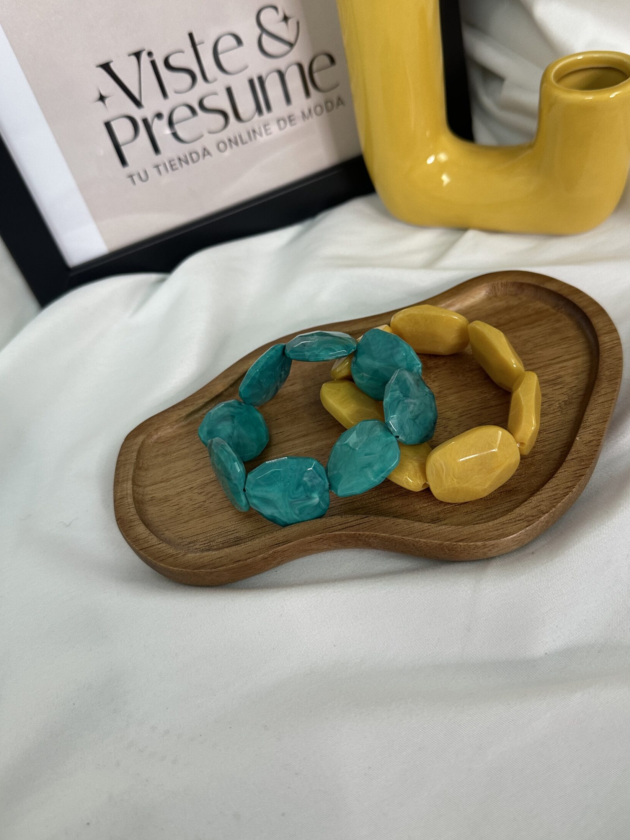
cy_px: 391
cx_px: 328
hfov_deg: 49.7
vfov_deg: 63.4
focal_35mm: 28
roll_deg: +14.2
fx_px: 679
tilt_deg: -43.9
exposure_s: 1/100
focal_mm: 6.86
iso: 200
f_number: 1.78
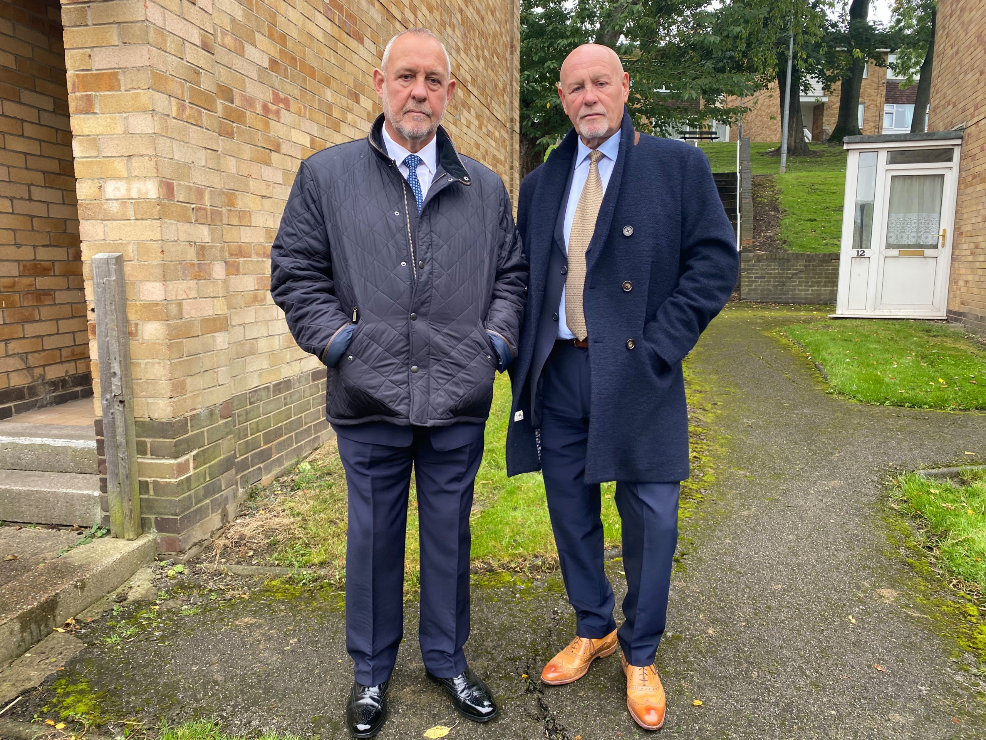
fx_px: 741
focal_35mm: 26
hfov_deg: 67.3
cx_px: 493
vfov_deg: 53.1
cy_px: 370
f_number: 1.8
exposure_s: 1/122
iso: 40
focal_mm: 4.25
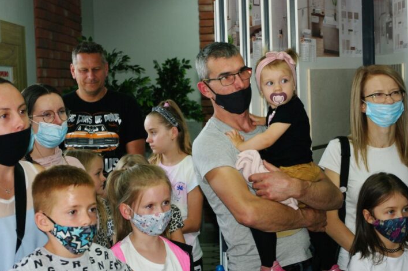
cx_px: 199
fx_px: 1013
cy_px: 136
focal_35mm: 90
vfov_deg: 15.2
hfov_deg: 22.8
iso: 800
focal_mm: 55
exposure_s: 1/60
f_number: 5.6
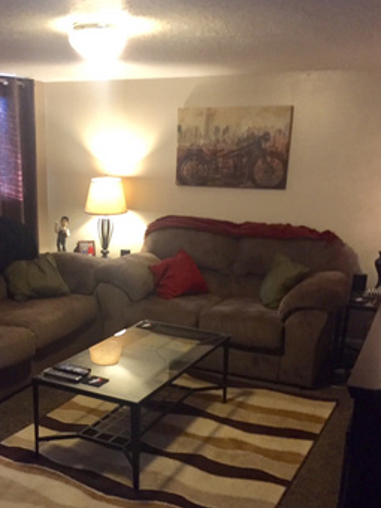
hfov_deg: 34.7
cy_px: 321
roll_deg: -1.3
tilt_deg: -15.7
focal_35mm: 41
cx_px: 120
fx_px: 602
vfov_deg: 45.3
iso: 320
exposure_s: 1/15
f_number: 2.2
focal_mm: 4.15
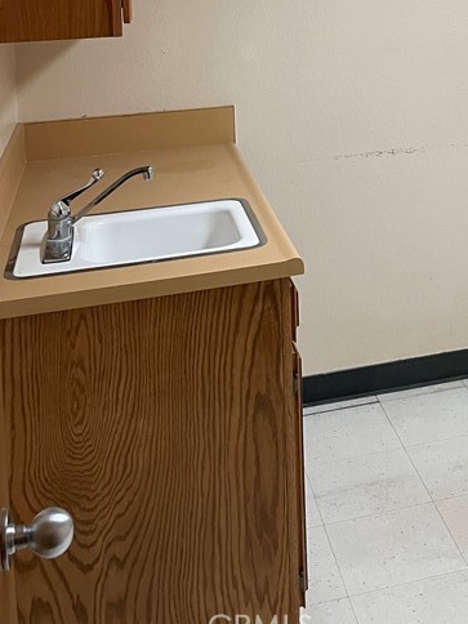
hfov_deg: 25.4
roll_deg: +1.0
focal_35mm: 55
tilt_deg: -3.2
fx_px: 991
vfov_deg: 31.9
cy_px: -15
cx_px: 459
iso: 125
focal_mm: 4.2
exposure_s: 1/60
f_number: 1.6
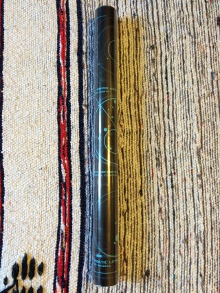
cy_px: 146
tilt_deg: -81.9
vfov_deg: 61.7
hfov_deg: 48.2
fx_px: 246
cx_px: 110
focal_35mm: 29
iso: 320
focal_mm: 4.15
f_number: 2.2
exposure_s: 1/33
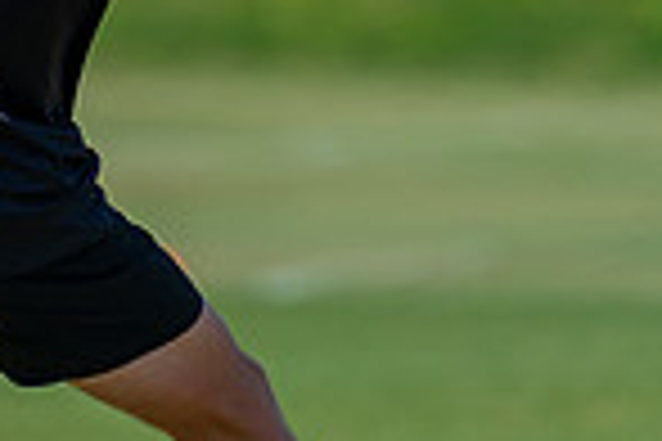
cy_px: -61
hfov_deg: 1.6
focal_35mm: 1323
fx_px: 24327
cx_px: -27
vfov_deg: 1.0
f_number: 4
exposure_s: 1/2500
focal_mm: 280
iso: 320
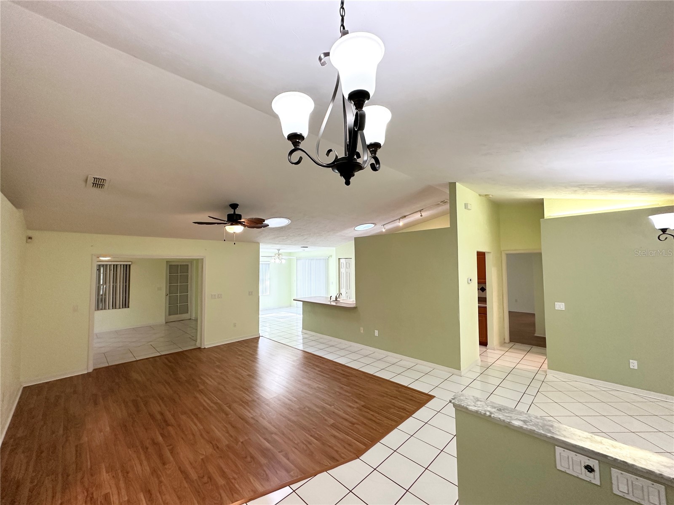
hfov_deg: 102.1
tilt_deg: +2.2
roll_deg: +0.4
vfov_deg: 85.7
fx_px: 273
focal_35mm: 14
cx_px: 337
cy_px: 252
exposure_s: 1/120
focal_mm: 2.22
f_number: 2.2
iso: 250
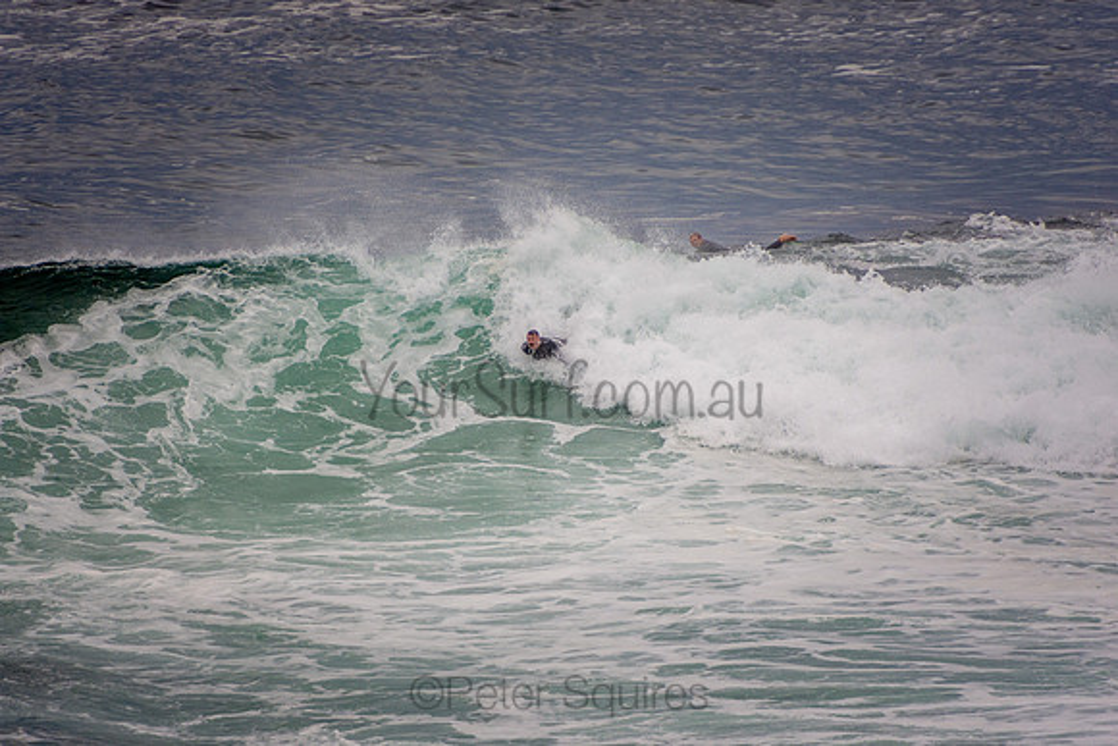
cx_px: 559
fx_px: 18637
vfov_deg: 2.3
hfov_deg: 3.4
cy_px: 373
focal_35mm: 600
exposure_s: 1/800
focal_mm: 400
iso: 360
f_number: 5.6
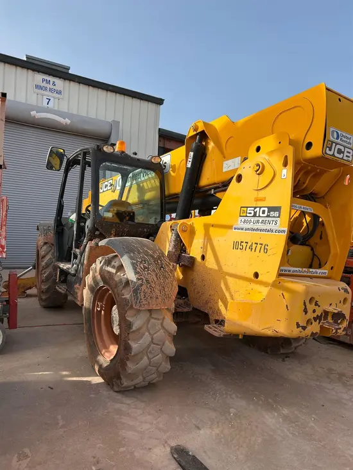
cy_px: 235
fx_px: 353
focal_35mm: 26
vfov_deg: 67.3
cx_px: 176
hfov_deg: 53.1
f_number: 1.5
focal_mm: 5.7
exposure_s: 1/2513
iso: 50
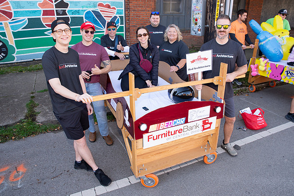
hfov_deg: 70.5
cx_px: 155
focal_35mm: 25
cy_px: 98
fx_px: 208
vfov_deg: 50.5
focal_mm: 24
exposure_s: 1/200
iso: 640
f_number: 5.6
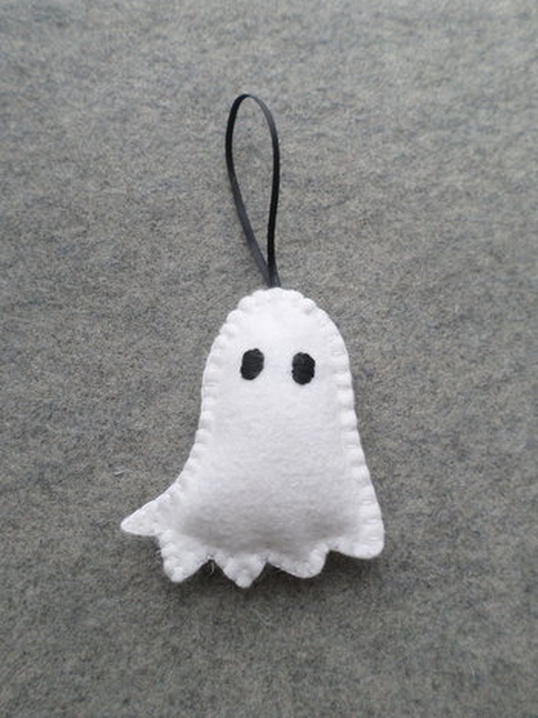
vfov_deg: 69.4
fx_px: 518
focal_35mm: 25
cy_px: 359
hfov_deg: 54.9
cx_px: 269
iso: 80
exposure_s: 1/180
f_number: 2.5
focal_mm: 4.5
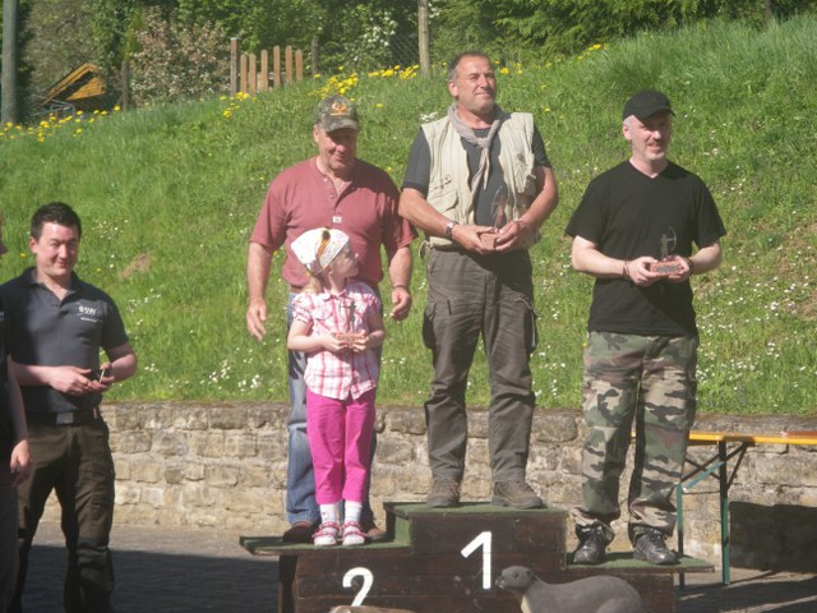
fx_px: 2219
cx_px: 408
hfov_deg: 20.9
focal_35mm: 94
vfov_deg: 15.7
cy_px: 306
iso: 64
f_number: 5
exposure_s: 1/250
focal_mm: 16.7
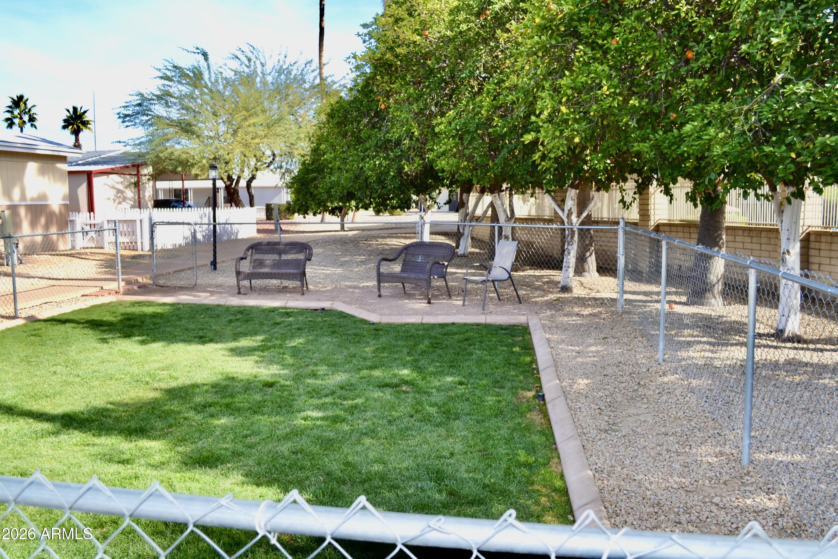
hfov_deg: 61.9
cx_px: 419
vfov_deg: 43.6
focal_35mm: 30
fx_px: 698
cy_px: 280
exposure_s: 1/200
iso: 100
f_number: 5.6
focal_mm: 20
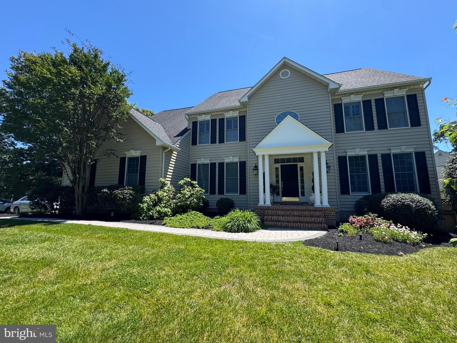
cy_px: 172
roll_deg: -0.2
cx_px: 228
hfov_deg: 102.1
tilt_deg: +7.7
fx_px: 185
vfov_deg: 85.7
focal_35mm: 14
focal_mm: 2.22
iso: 40
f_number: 2.2
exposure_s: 1/615
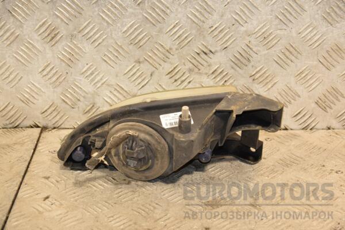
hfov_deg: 21.9
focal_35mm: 93
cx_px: 172
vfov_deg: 14.7
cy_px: 115
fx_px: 891
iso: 800
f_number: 5.3
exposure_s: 1/160
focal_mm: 62
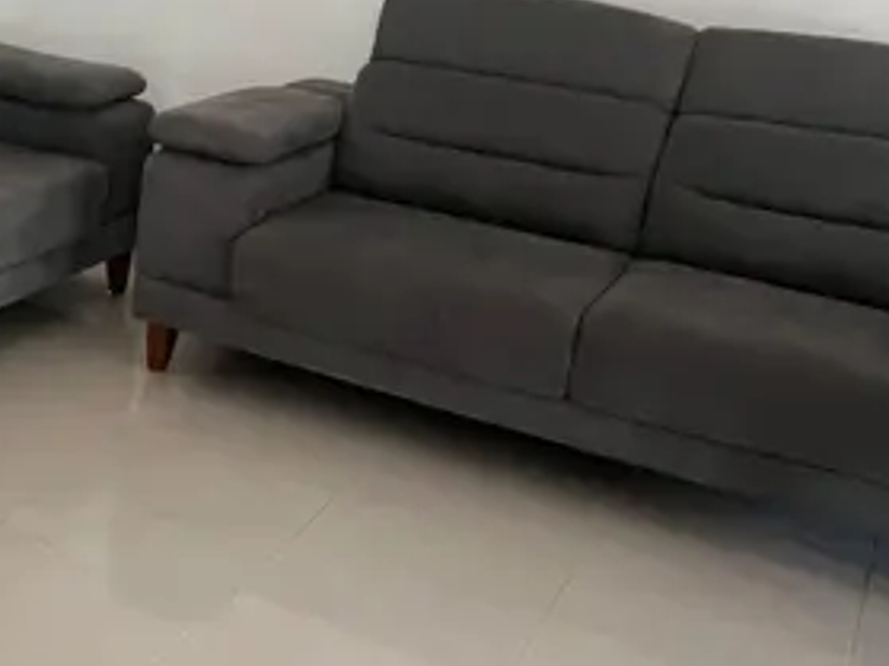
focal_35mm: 56
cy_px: 198
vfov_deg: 25.9
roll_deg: -4.0
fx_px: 1438
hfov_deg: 32.9
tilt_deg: -14.6
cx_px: 115
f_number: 1.5
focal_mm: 5.7
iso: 200
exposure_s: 1/60
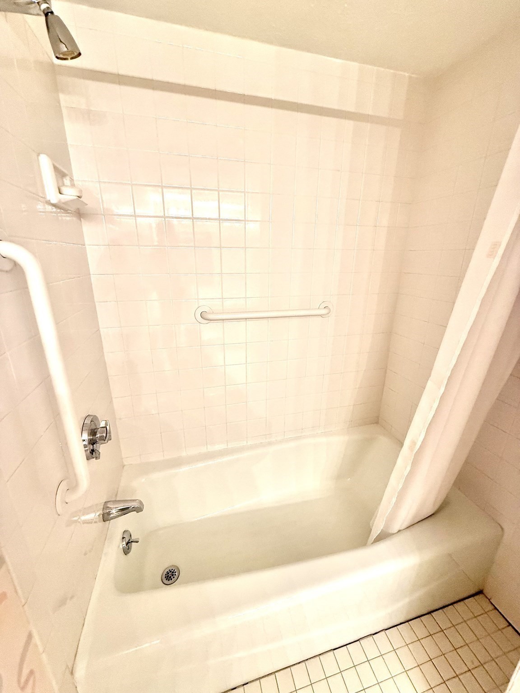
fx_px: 280
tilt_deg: -15.3
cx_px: 260
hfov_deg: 85.7
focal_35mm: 14
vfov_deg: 102.1
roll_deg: +0.3
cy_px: 346
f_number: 2.2
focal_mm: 2.22
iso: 250
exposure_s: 1/60
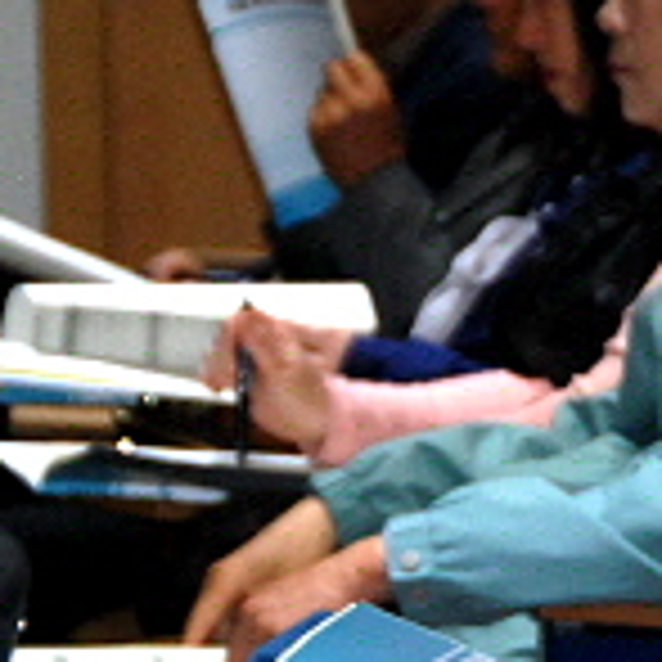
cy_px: 455
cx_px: 905
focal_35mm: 356
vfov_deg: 4.9
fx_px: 7703
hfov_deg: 4.9
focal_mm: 82
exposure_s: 1/60
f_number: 5.3
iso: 800
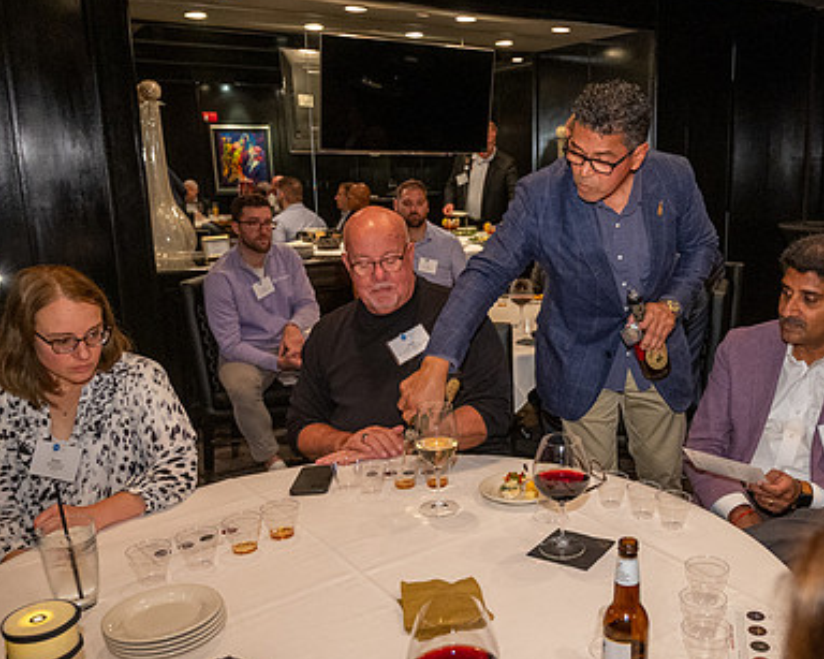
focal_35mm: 34
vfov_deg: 43.3
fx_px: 829
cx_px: 556
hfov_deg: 51.8
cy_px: 350
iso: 5000
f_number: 4
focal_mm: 24
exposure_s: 1/60
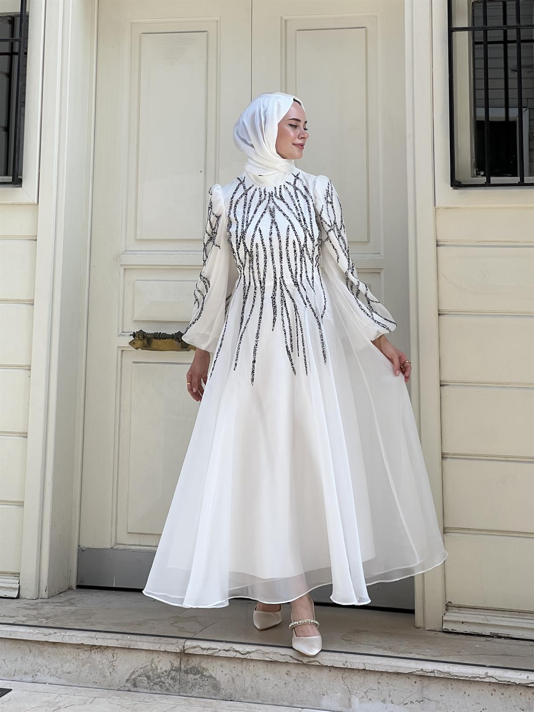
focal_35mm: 77
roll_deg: +0.0
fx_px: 1584
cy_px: 356
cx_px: 267
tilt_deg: -2.5
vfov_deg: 25.3
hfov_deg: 19.1
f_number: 2.8
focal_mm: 9
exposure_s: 1/198
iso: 32
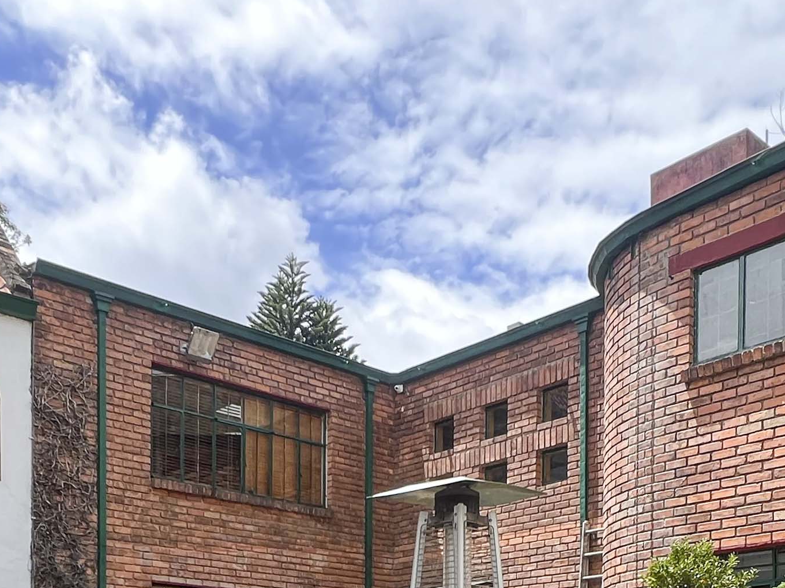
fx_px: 862
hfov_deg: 48.9
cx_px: 364
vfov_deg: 28.6
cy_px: 818
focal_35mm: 38
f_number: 1.8
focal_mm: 1.57
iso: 32
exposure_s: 1/500
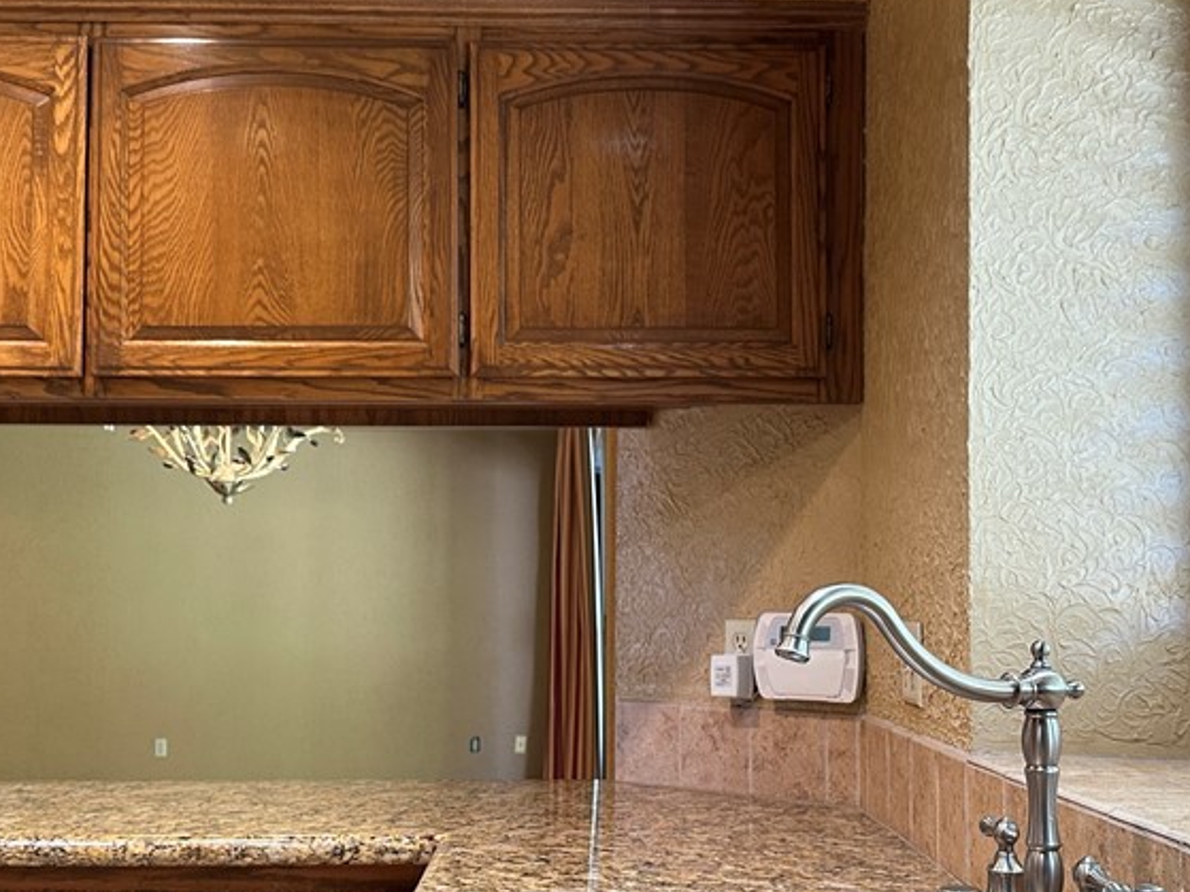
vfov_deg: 32.8
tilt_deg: +3.3
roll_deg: -0.4
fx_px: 1512
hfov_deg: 42.9
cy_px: 515
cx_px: 622
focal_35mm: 44
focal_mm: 6.86
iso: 250
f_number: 1.78
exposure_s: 1/60
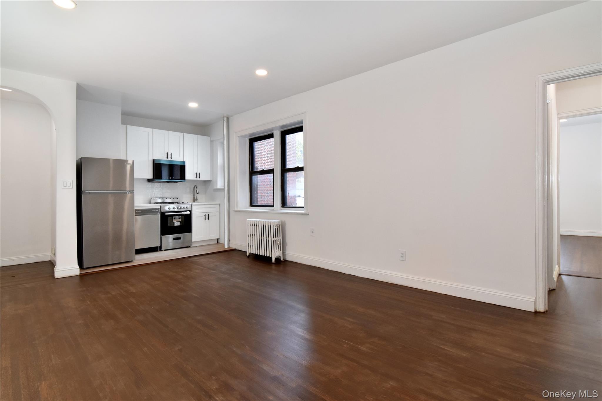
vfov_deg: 72.0
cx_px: 301
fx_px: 276
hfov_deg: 95.0
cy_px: 200
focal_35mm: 16
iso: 640
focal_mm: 11
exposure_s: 1/60
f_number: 11
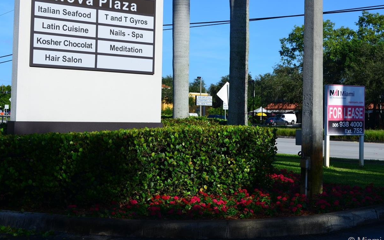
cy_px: 79
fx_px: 614
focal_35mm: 59
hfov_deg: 34.7
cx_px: 197
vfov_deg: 22.0
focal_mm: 29
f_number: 8
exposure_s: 1/250
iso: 100
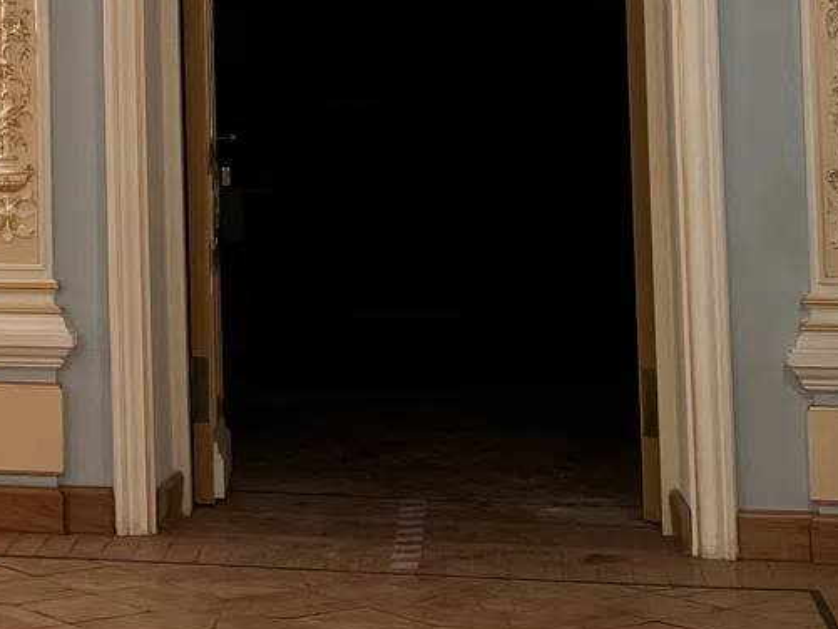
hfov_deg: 16.4
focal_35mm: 115
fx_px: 2785
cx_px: -182
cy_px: -144
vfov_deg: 12.6
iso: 200
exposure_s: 1/50
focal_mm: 6.86
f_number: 1.78
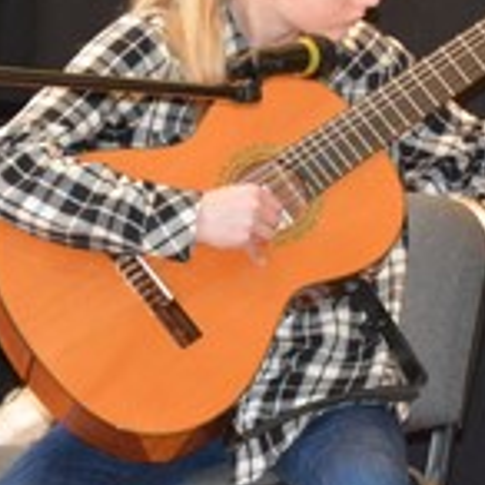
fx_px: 4983
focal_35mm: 314
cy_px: -91
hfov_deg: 5.5
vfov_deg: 5.5
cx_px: 674
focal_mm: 45
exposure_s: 1/60
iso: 2200
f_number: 4.8
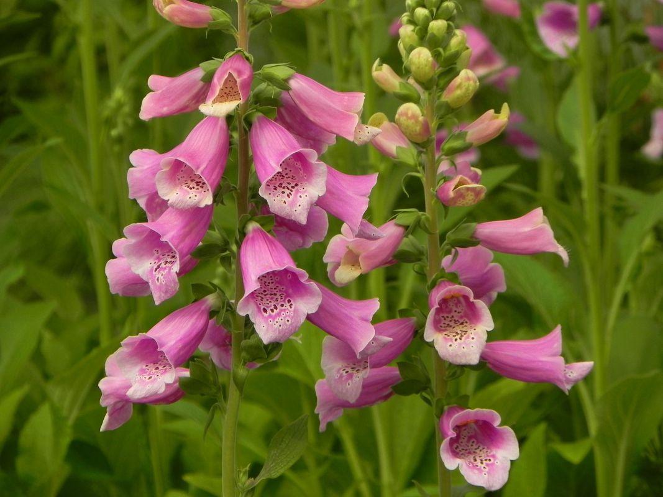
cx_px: 332
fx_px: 7220
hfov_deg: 5.3
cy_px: 248
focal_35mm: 377
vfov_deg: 3.9
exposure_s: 1/1250
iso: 160
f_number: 5
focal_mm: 67.2
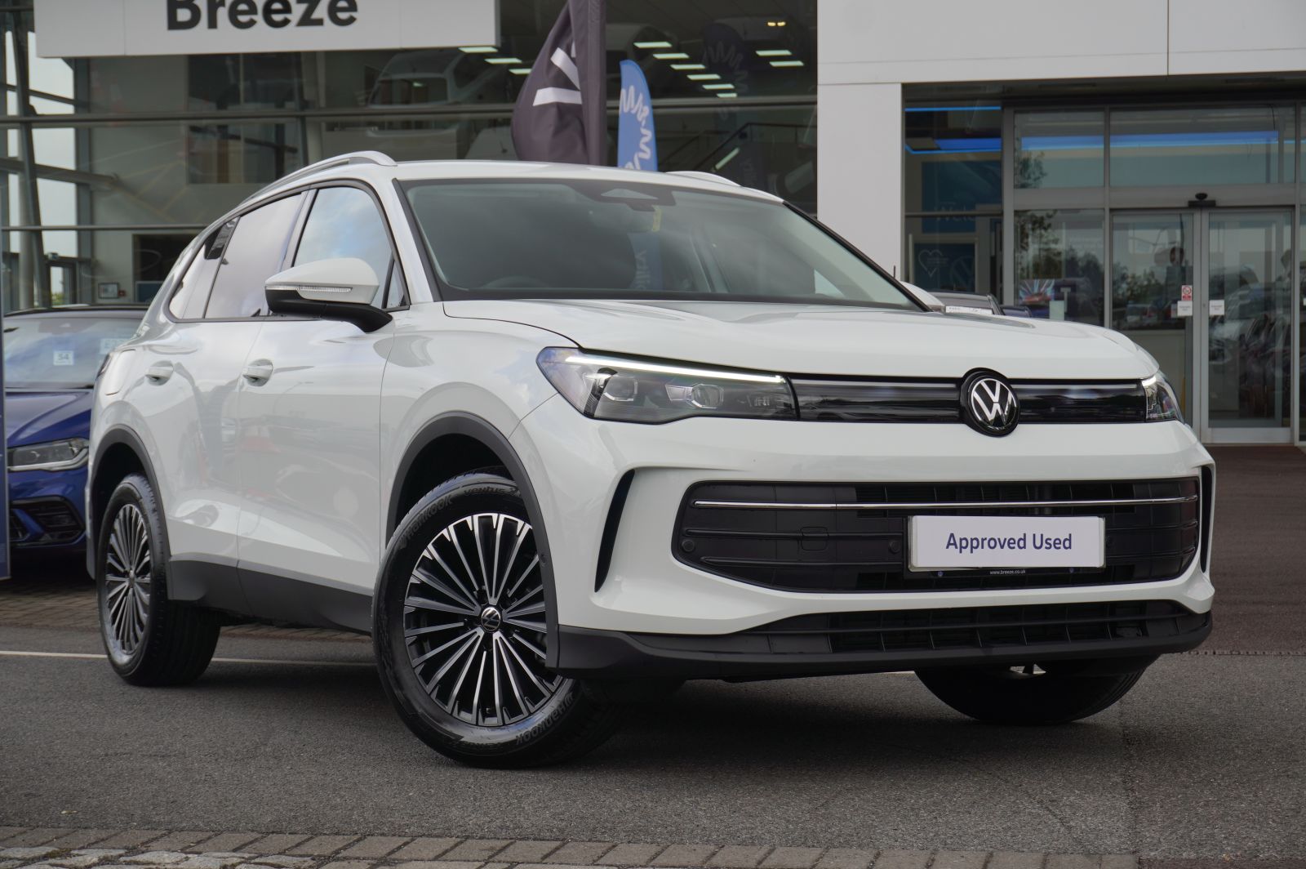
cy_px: 434
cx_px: 653
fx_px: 2338
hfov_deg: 31.2
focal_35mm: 64
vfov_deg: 21.0
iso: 100
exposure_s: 1/100
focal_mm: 43
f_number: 6.3
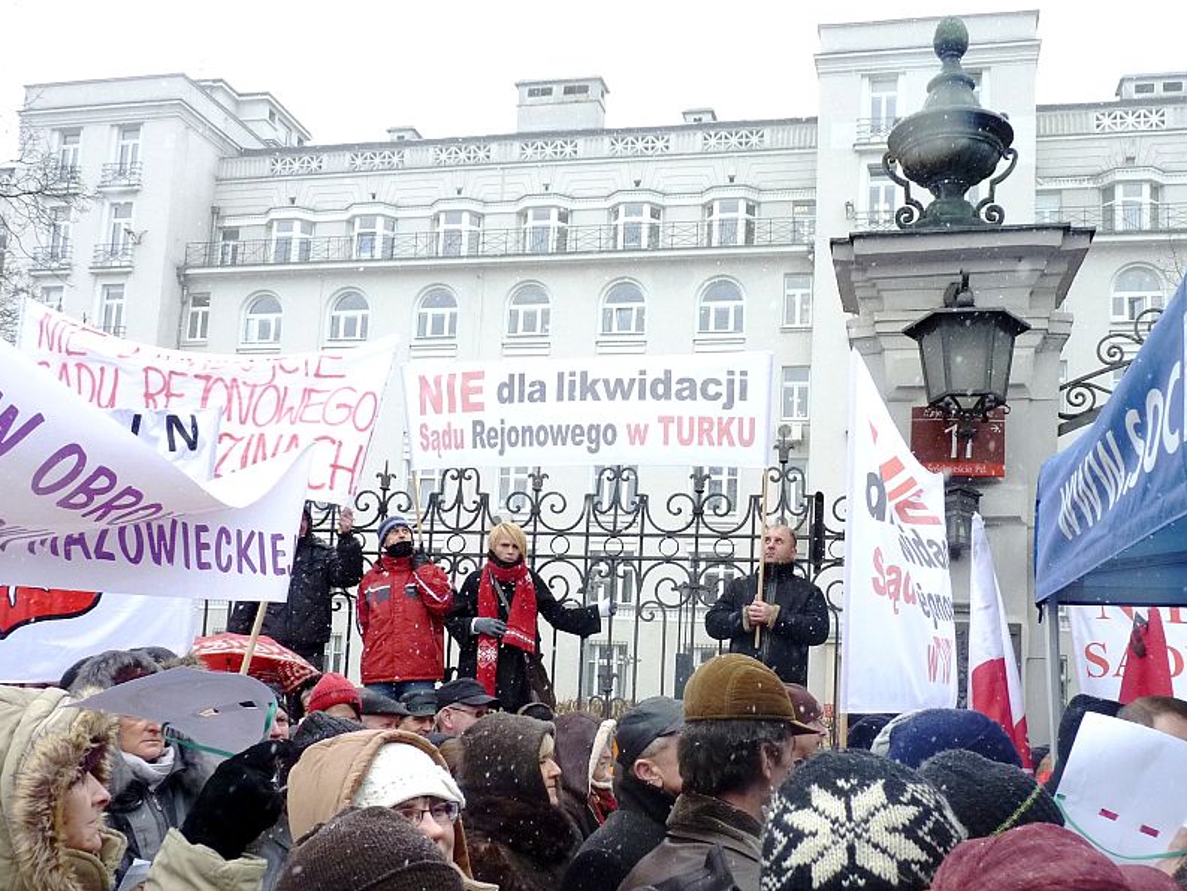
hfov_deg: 53.7
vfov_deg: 41.6
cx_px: 695
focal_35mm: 34
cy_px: 544
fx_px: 1166
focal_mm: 4.8
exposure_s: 1/500
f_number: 2.8
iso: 320
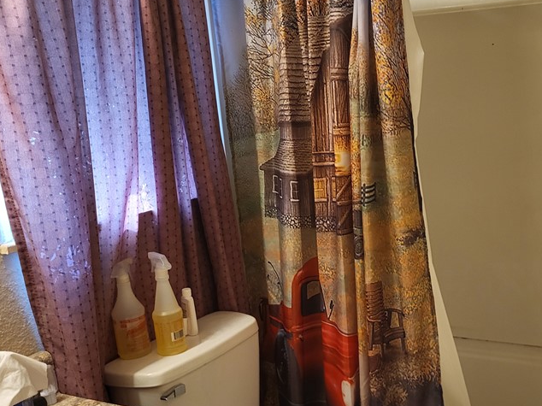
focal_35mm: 42
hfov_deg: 43.4
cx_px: 404
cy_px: 233
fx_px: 657
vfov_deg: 34.3
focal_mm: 5.4
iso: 250
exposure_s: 1/120
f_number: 1.8
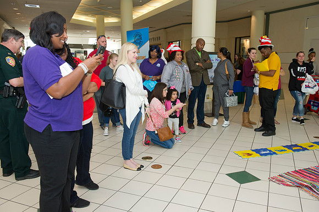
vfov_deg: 41.1
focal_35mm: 32
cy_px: 106
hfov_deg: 58.7
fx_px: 283
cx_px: 160
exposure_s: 1/250
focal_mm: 32
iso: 1250
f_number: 5.6
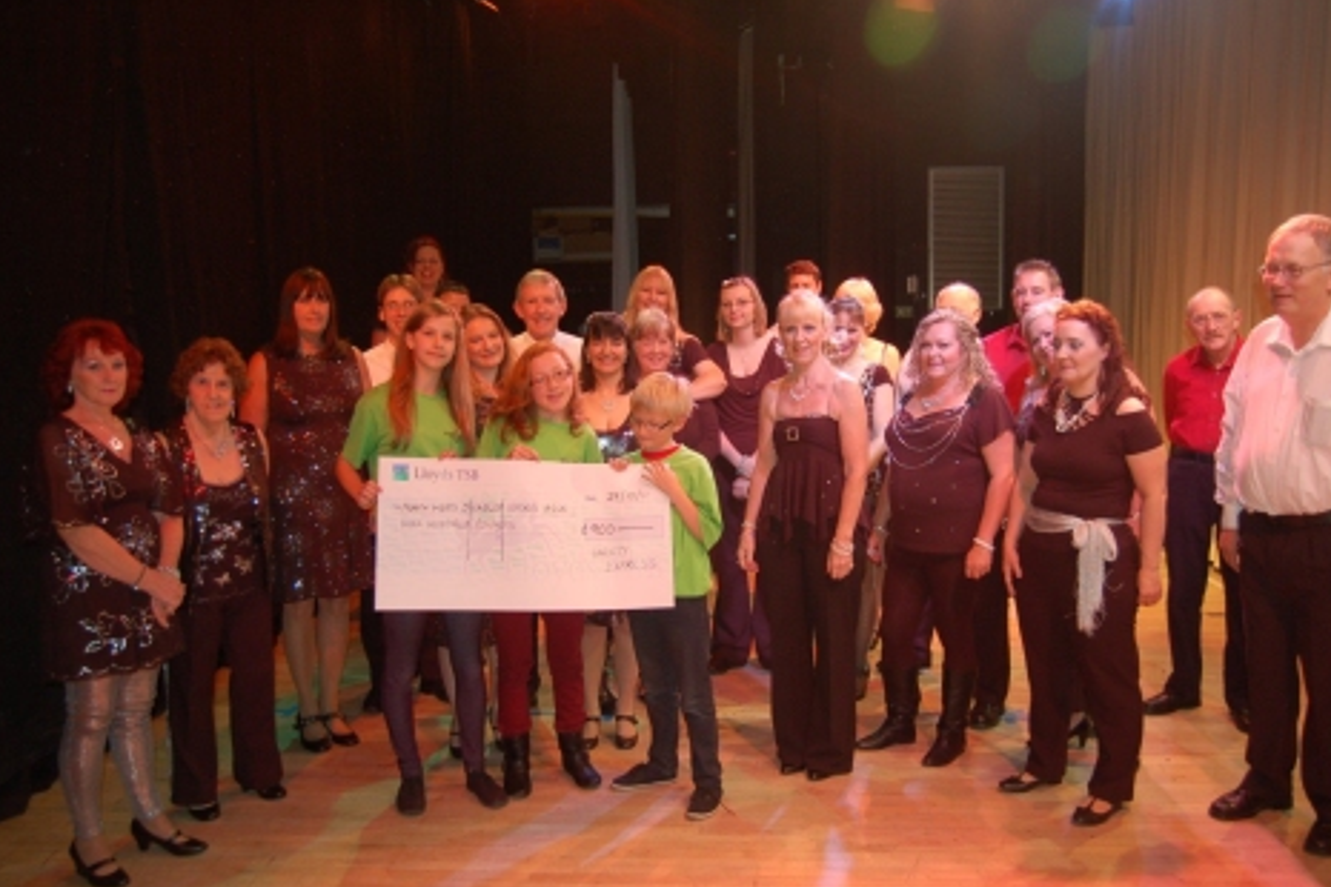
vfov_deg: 42.3
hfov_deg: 60.3
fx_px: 1146
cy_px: 441
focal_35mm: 31
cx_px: 676
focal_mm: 20
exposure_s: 1/60
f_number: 3.8
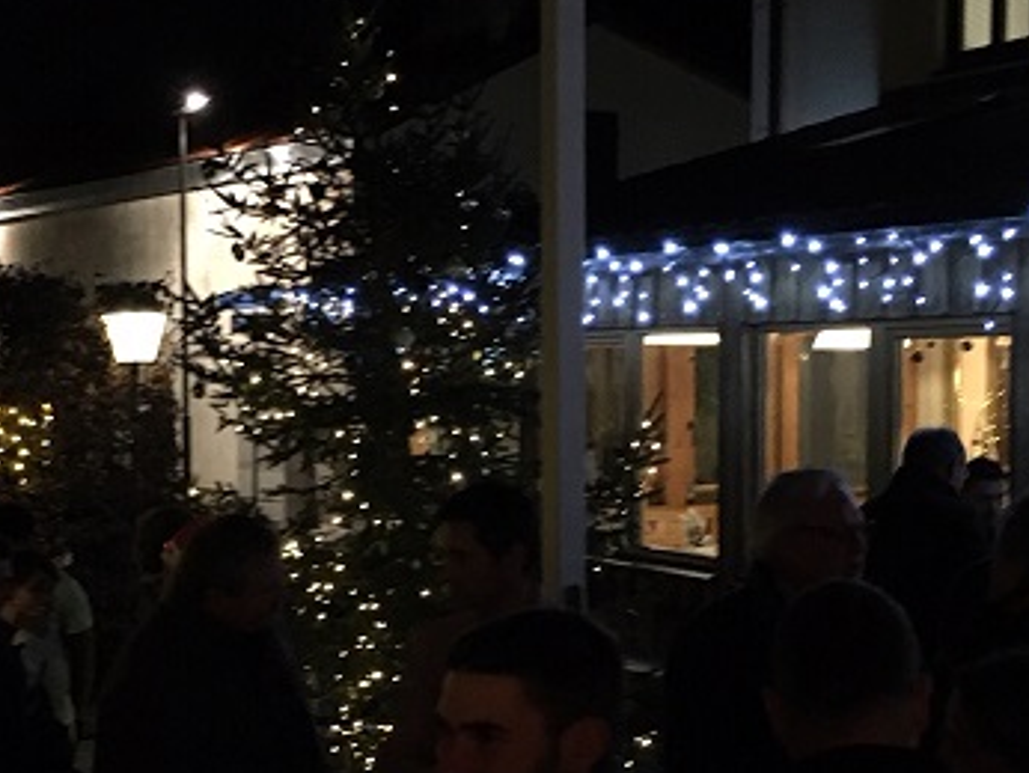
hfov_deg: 28.7
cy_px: 491
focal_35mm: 67
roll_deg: +0.0
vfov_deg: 21.9
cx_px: 306
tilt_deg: -2.5
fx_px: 1993
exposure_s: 1/17
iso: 400
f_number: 2.2
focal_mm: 4.15
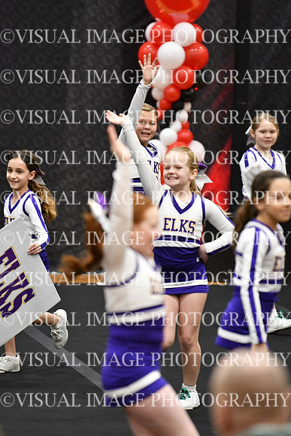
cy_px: 218
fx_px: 3635
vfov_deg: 6.9
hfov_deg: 4.6
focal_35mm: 300
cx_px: 146
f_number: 2.8
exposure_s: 1/800
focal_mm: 200
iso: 5000
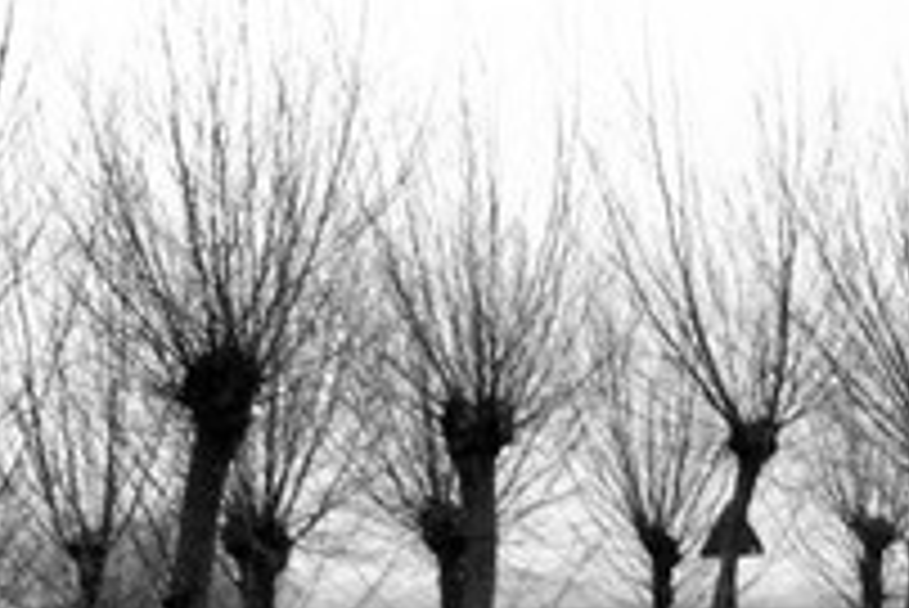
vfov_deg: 7.5
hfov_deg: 11.2
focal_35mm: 178
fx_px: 4498
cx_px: -302
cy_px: 1099
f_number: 5
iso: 4500
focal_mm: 30
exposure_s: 1/125
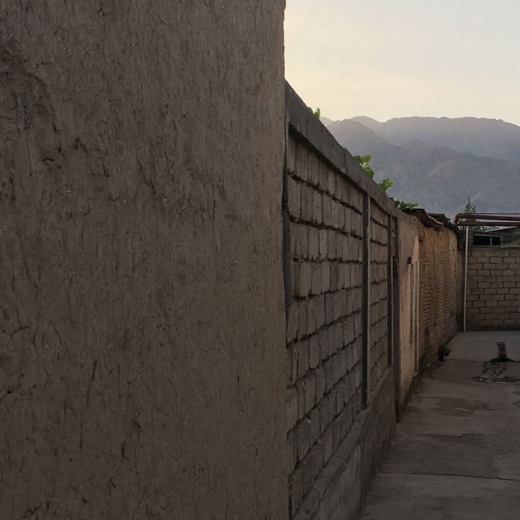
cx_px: 453
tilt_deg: +1.8
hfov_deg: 28.1
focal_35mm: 59
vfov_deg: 29.1
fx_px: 1003
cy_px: 237
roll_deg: +2.0
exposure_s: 1/242
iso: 25
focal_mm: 4.15
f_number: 2.2
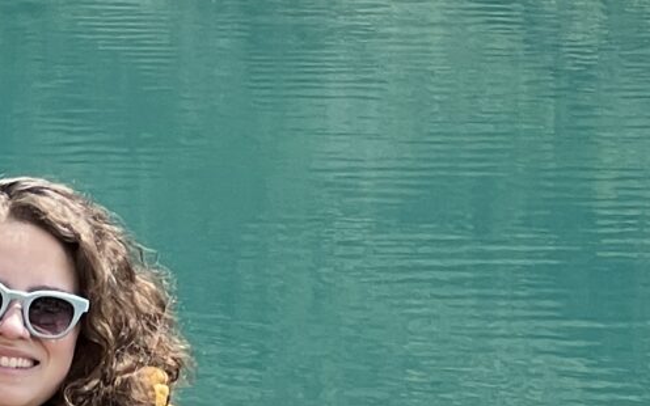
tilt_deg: -4.5
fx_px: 7458
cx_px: 31
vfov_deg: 3.1
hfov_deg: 5.0
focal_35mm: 421
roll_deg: +1.4
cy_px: 220
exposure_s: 1/305
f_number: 2.8
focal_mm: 9
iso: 32
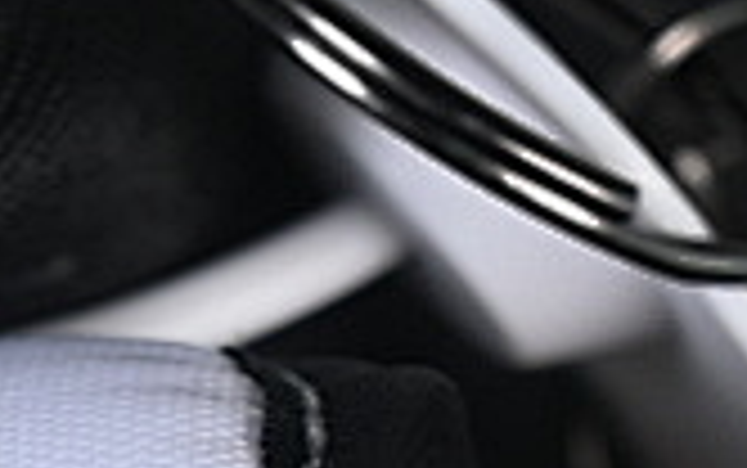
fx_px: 10104
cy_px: 1449
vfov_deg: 2.6
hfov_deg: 4.2
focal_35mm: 496
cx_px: -310
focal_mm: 50
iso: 160
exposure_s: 1/60
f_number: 6.3
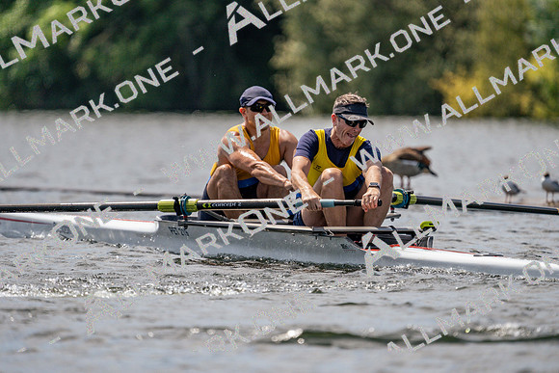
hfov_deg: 3.4
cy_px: 186
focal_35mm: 600
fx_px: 9318
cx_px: 280
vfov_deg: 2.3
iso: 320
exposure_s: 1/2000
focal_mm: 600
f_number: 6.3
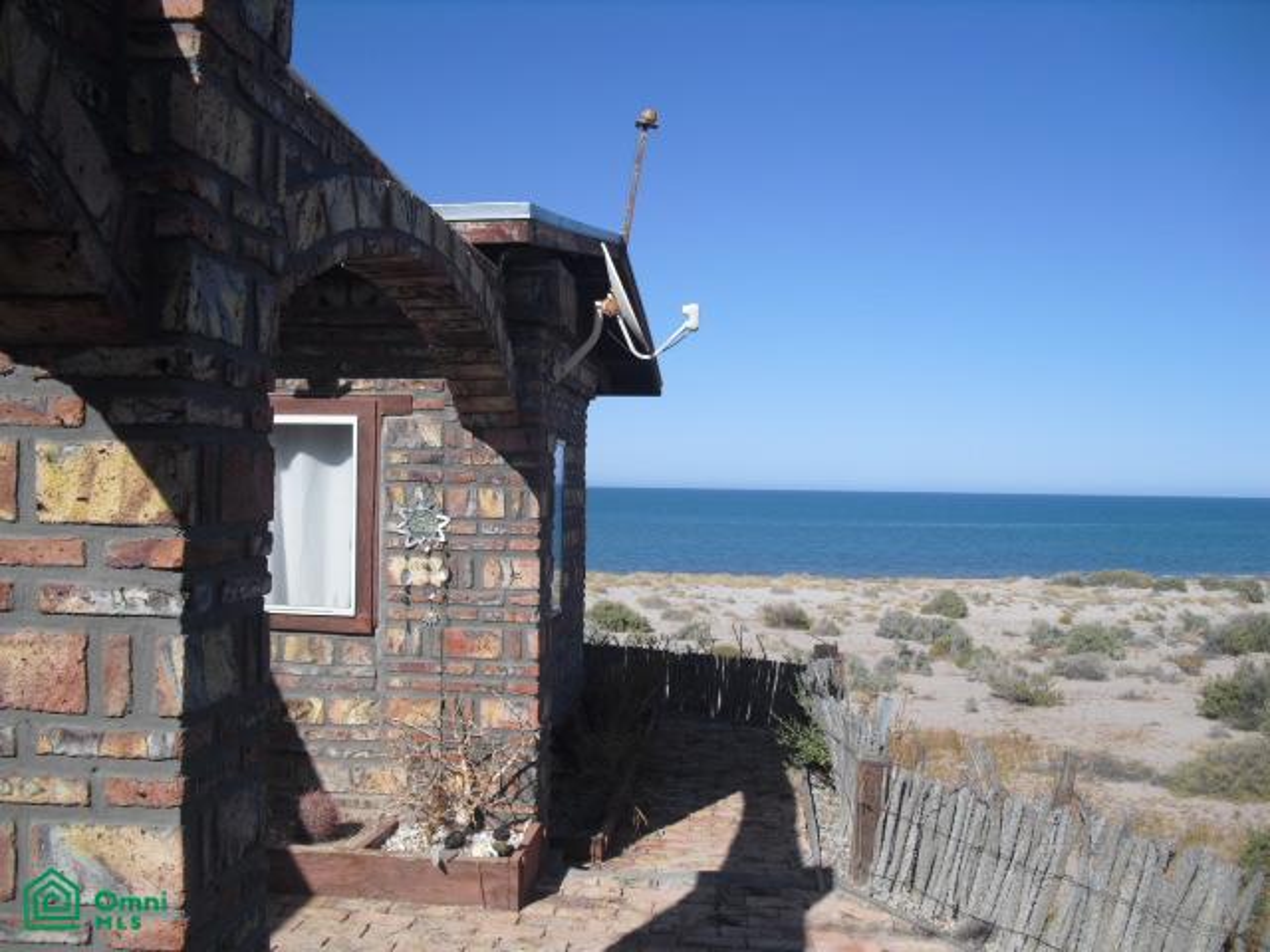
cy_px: 476
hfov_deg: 51.4
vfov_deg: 39.7
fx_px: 1321
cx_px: 635
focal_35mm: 36
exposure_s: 1/200
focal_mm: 6.3
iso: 64
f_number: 7.8
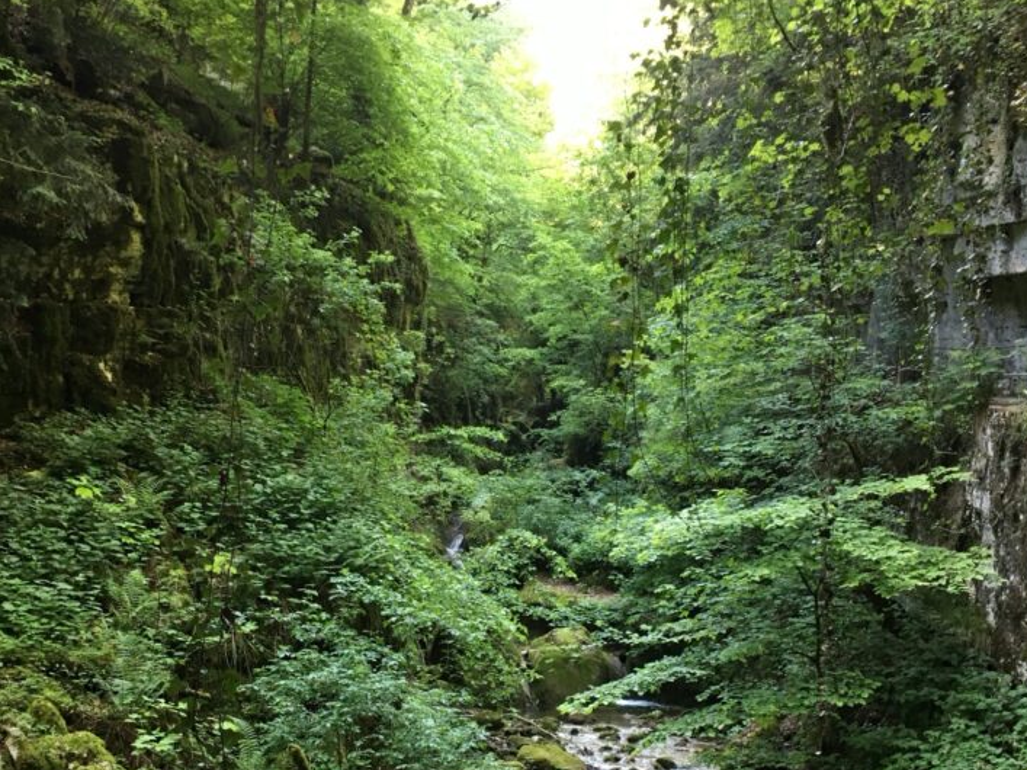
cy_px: 597
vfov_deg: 33.5
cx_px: 487
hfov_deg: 44.8
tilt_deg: +0.6
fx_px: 1246
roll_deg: -1.2
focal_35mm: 42
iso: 50
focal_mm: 4.15
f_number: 2.2
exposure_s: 1/33
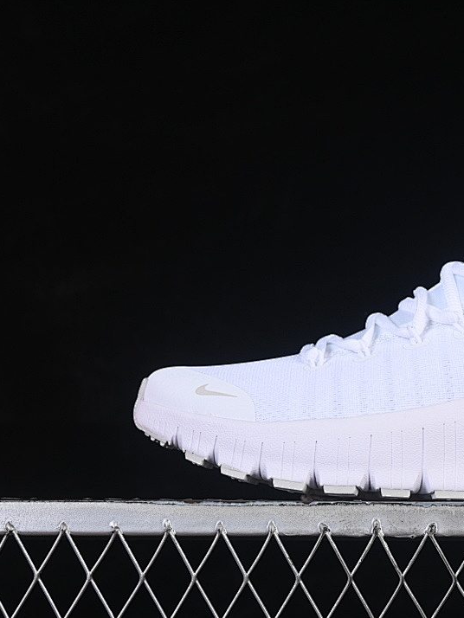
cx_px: 465
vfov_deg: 18.0
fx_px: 1947
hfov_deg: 13.4
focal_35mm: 109
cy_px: 309
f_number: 8
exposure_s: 1/100
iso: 160
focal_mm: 50
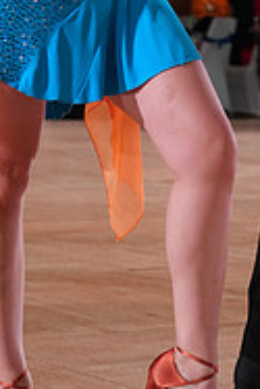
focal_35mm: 180
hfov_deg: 7.6
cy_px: -83
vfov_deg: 11.2
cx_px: 265
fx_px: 1946
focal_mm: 58
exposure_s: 1/400
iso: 2000
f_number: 4
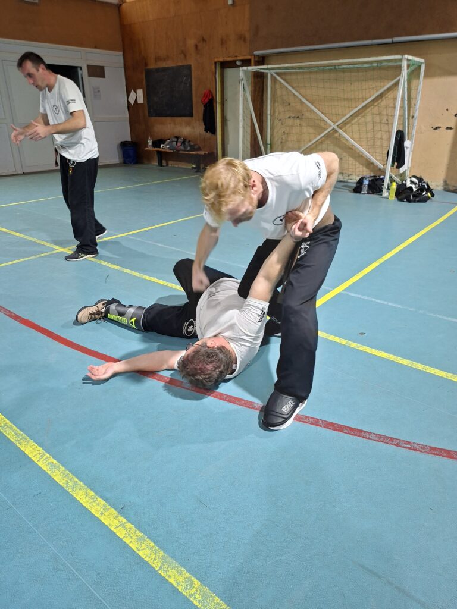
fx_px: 405
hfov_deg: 58.9
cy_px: 304
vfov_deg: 73.9
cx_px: 228
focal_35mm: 23
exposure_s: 1/50
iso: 200
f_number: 1.8
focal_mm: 5.54
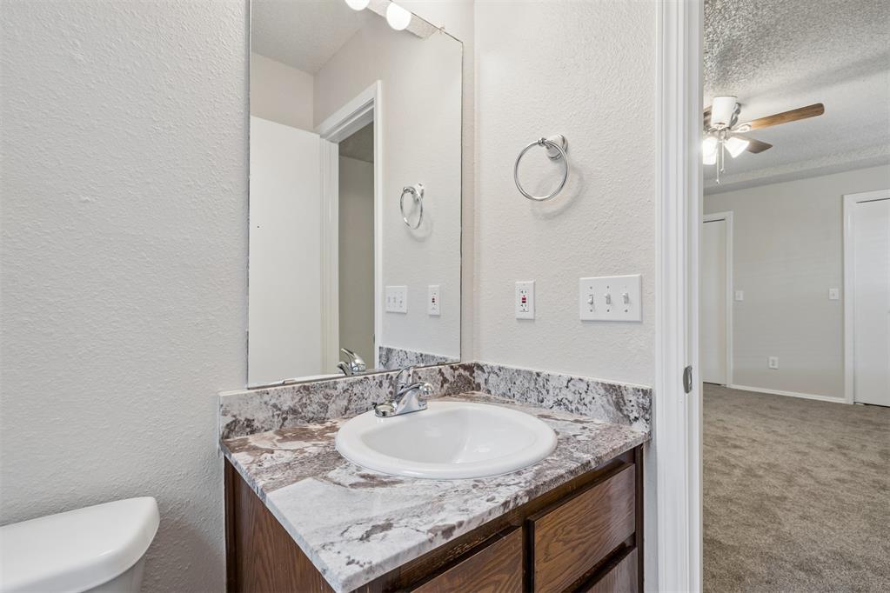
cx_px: 445
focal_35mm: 16
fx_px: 396
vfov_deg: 73.7
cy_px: 296
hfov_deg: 96.7
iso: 200
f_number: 8
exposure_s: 1/13
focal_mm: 16
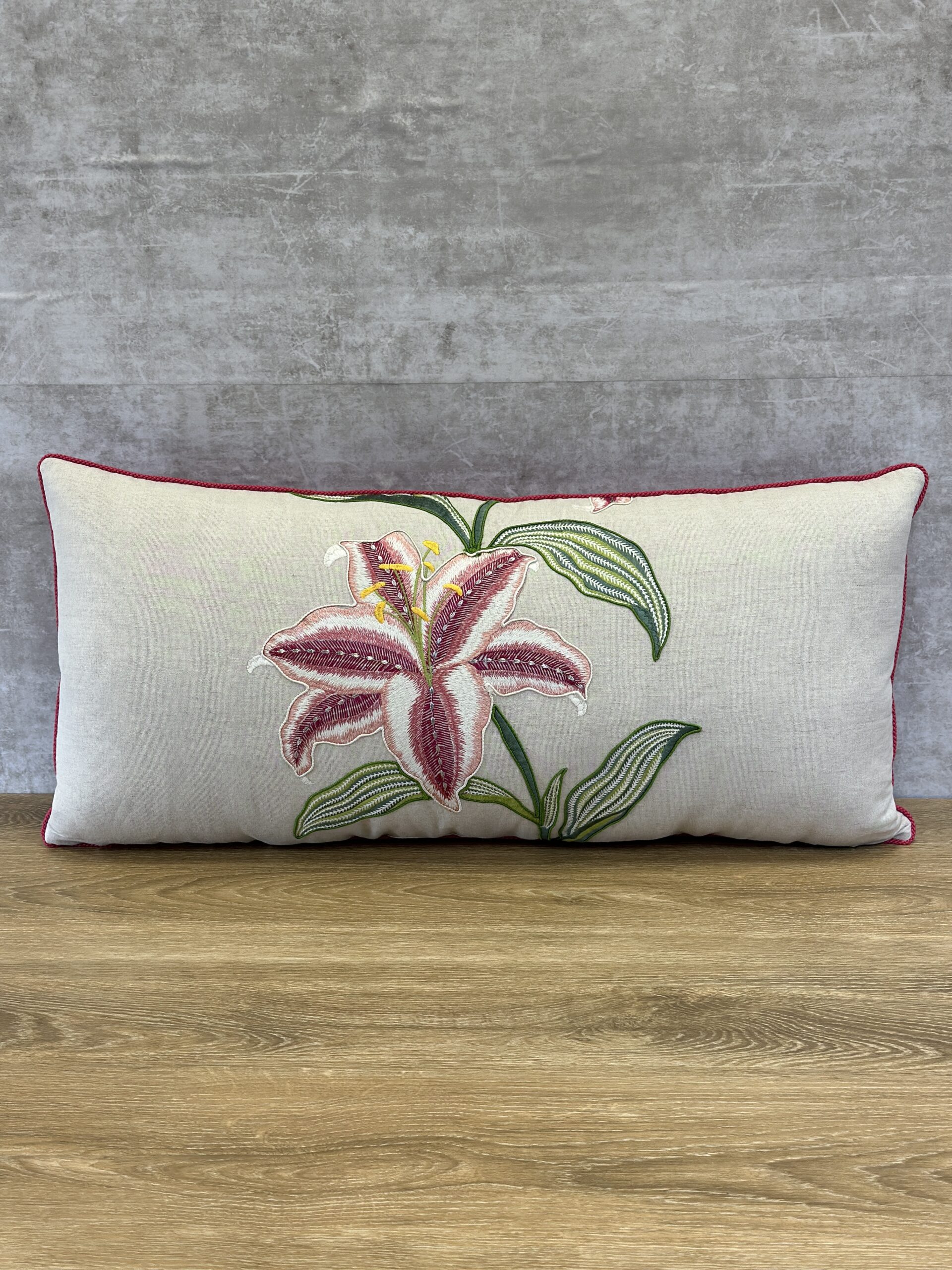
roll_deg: +0.5
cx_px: 476
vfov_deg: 39.7
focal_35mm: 48
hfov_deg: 30.3
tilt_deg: -15.1
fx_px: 1760
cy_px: 635
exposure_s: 1/143
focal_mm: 6.86
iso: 64
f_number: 1.78
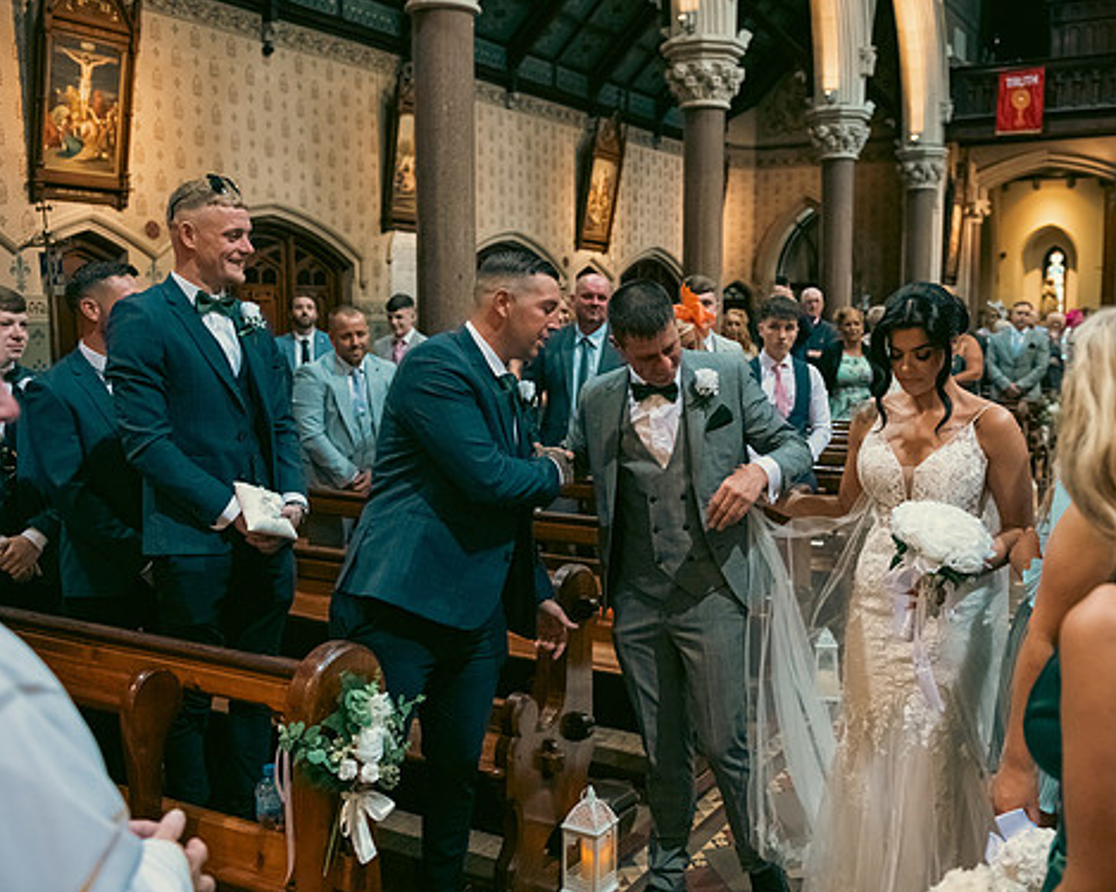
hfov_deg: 50.2
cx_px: 609
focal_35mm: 36
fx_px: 1189
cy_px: 456
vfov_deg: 41.1
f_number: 3.5
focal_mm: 31
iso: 1600
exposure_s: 1/160
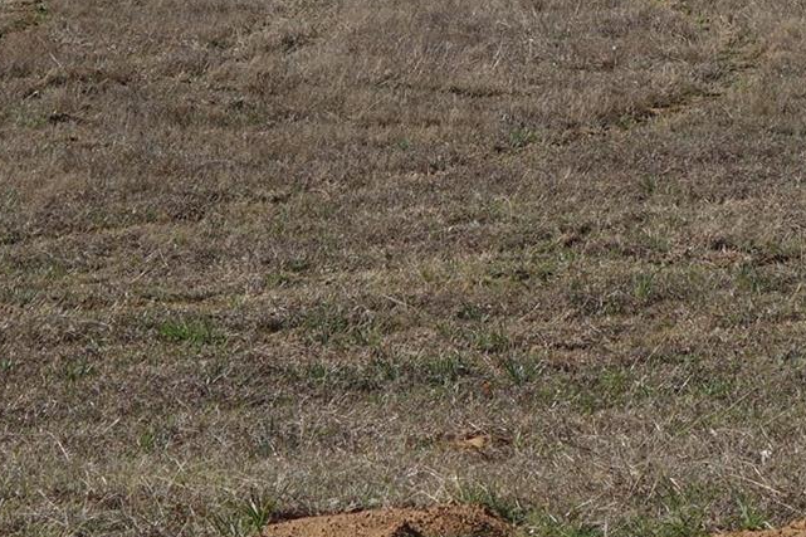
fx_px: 5506
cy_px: -196
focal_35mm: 246
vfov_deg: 5.5
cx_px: 449
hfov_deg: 8.4
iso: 125
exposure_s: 1/640
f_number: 5.6
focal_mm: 28.5
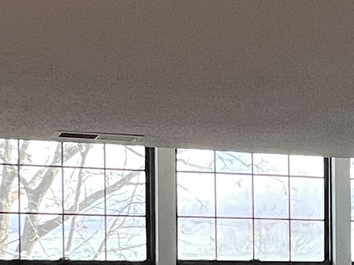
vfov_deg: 15.7
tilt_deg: -0.3
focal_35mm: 91
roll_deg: +0.2
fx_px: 930
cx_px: 307
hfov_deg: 21.2
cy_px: 305
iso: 32
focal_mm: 1.57
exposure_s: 1/113
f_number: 1.8
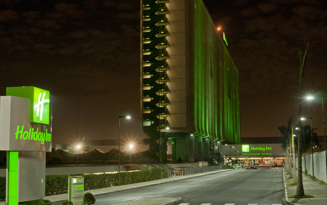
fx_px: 477
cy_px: 97
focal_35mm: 54
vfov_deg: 24.2
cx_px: 164
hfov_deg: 37.8
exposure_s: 1/4
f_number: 4.8
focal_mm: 35
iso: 200
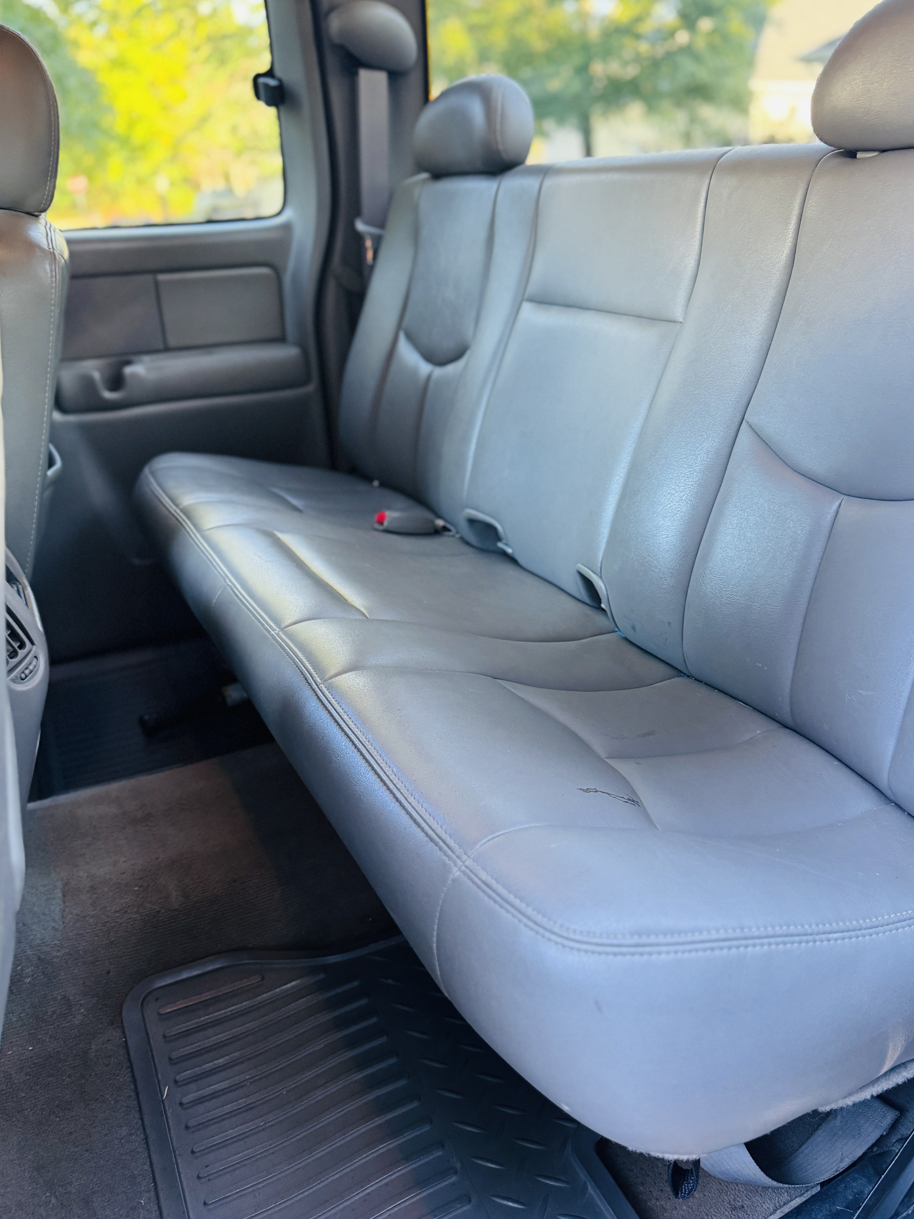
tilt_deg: -22.7
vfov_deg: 63.4
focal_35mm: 28
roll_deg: +3.2
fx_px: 986
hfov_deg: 49.5
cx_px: 531
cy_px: 621
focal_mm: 6.76
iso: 400
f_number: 1.78
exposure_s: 1/60
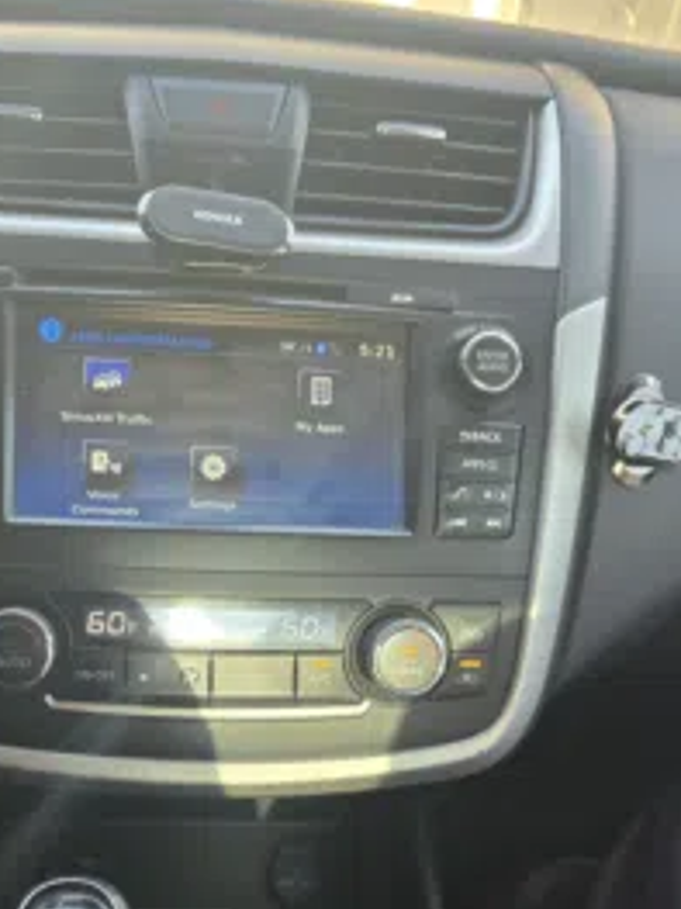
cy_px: 674
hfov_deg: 40.1
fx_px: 919
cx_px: 218
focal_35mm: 35
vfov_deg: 50.6
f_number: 1.7
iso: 160
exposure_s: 1/180
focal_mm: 6.3
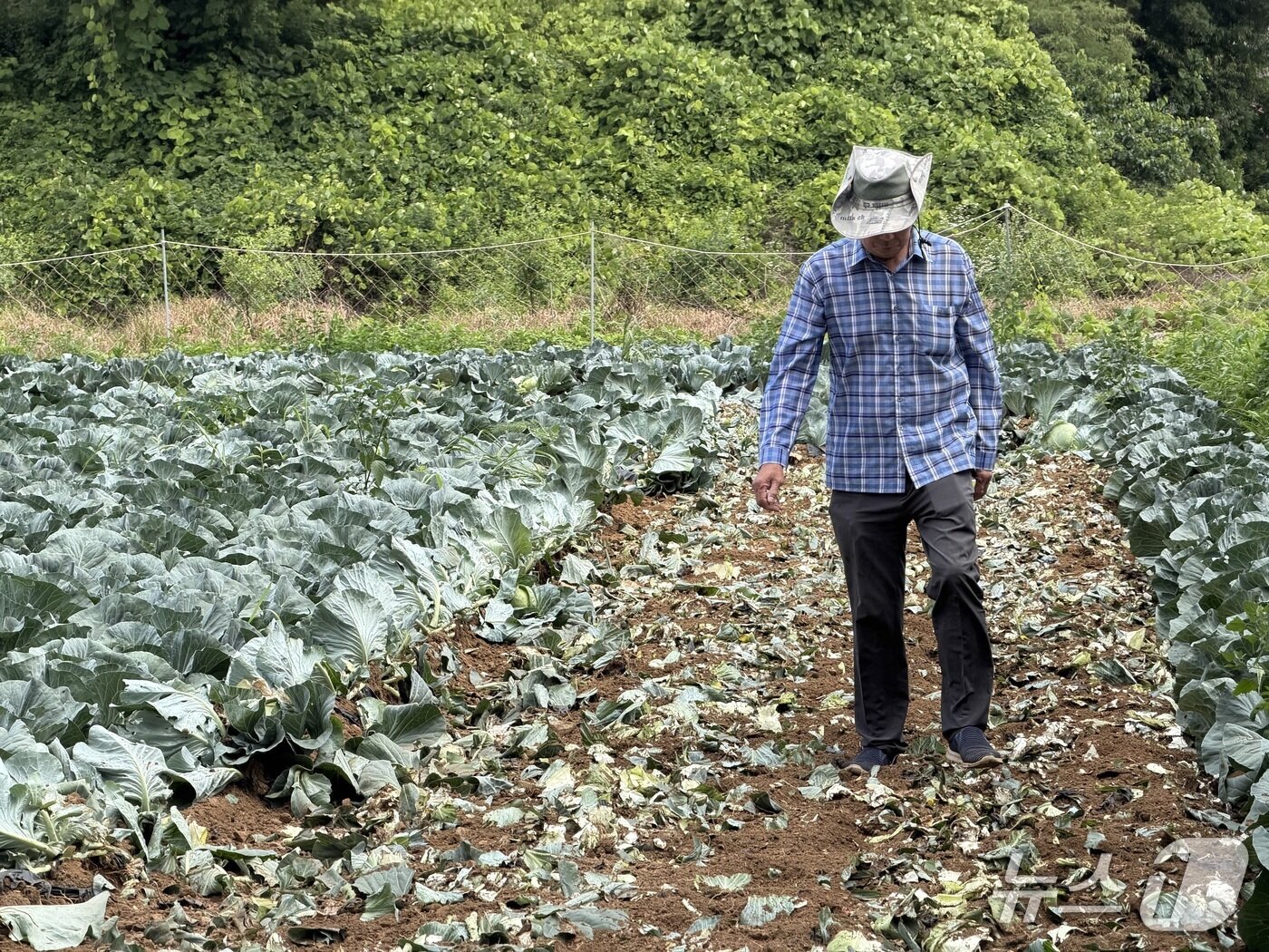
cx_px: 634
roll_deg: +0.9
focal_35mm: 100
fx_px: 3666
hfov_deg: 19.6
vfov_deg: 14.8
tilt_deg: -2.2
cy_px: 476
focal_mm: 16.89
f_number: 2.8
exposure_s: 1/490
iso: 50
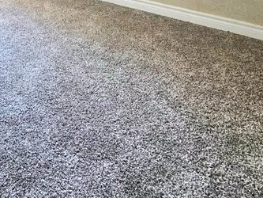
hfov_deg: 42.0
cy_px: -72
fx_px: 304
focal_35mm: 40
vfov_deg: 28.2
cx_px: 15
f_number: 1.9
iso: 64
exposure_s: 1/120
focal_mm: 2.2
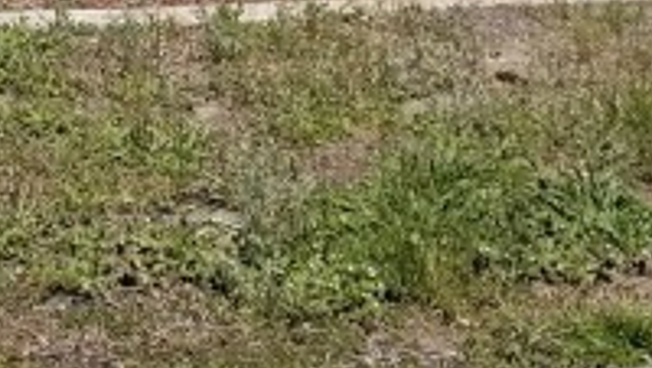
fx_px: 2510
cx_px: -505
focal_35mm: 145
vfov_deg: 7.4
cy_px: -723
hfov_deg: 13.4
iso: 50
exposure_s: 1/3120
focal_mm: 4.3
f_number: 1.7
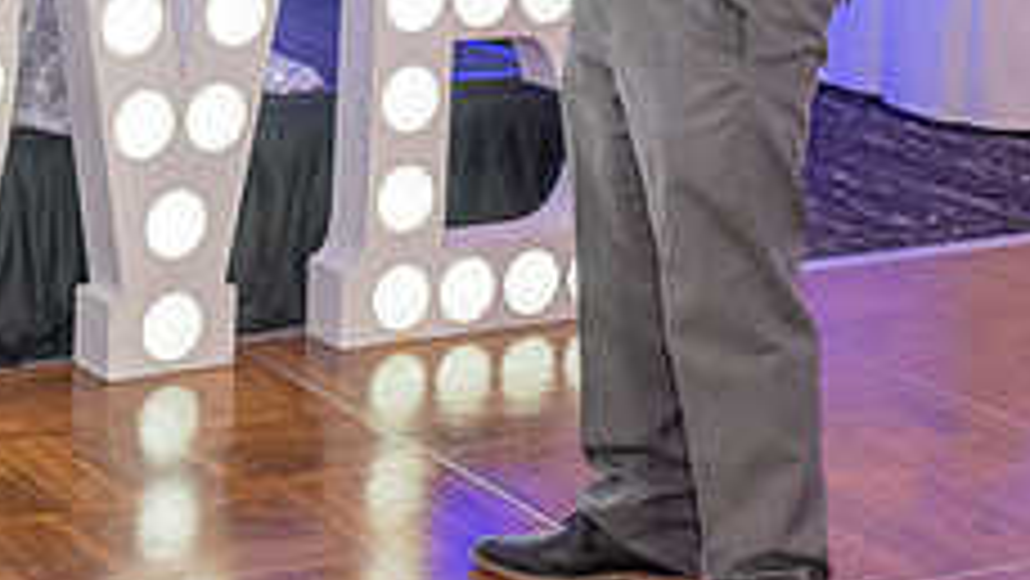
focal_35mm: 101
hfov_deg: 20.3
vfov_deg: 11.6
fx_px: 2759
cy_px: -214
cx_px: -63
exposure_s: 1/200
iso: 1600
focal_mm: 38
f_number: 4
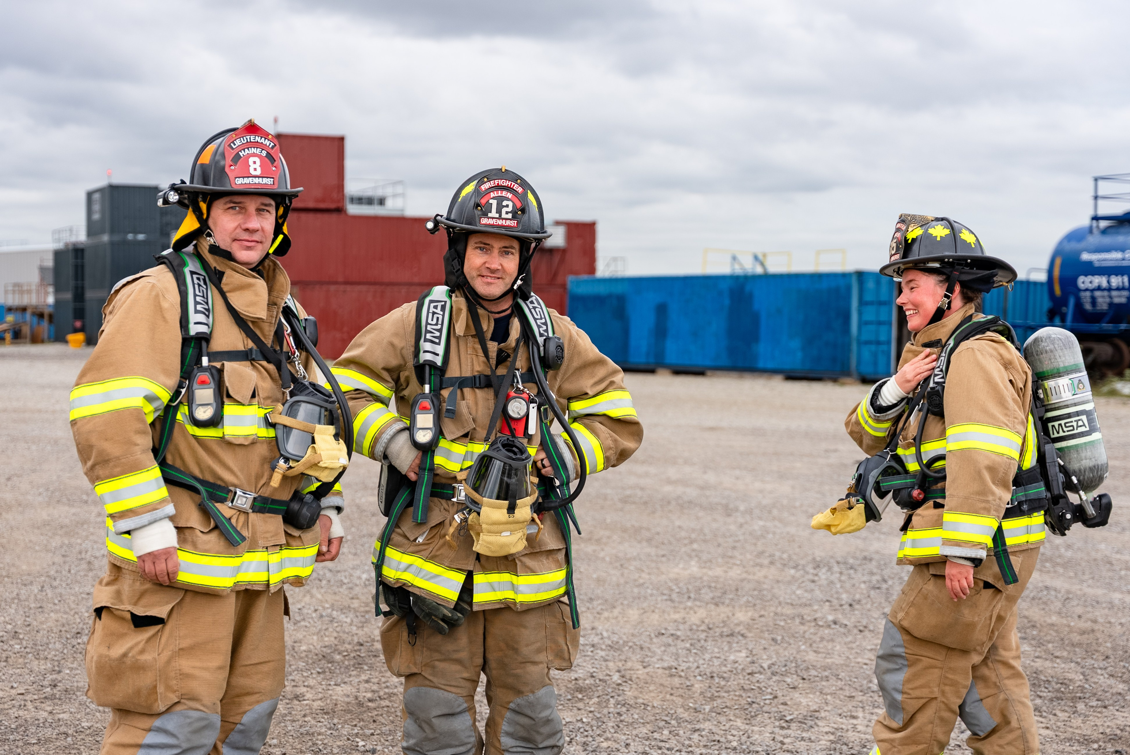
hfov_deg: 35.5
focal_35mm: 56
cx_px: 549
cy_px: 373
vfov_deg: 24.1
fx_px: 1765
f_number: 2.8
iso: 125
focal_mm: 51.5
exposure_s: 1/1600
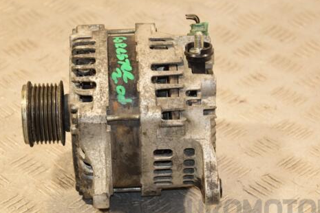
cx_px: 158
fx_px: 1067
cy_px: 118
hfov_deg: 17.1
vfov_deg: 11.4
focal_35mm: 120
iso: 800
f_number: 5.3
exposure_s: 1/125
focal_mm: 62
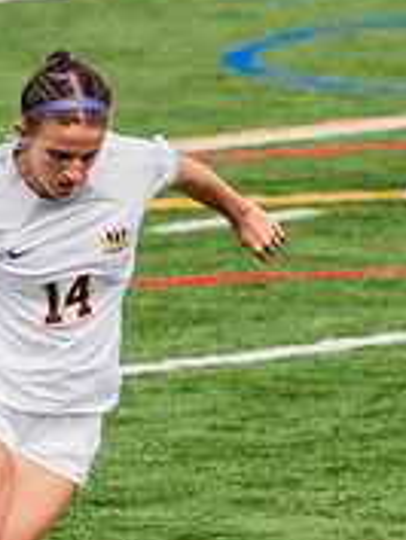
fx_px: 23210
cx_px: -2
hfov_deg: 1.0
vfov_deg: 1.3
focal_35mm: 1486
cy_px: 318
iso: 500
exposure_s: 1/1600
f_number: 6.3
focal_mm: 388
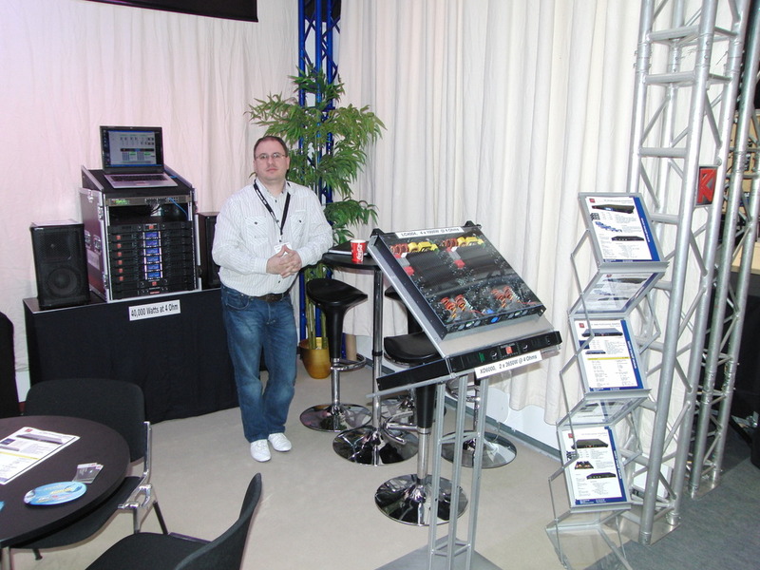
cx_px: 380
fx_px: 571
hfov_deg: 67.3
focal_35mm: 26
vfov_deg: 53.1
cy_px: 285
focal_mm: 4.6
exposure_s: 1/125
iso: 200
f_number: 2.8
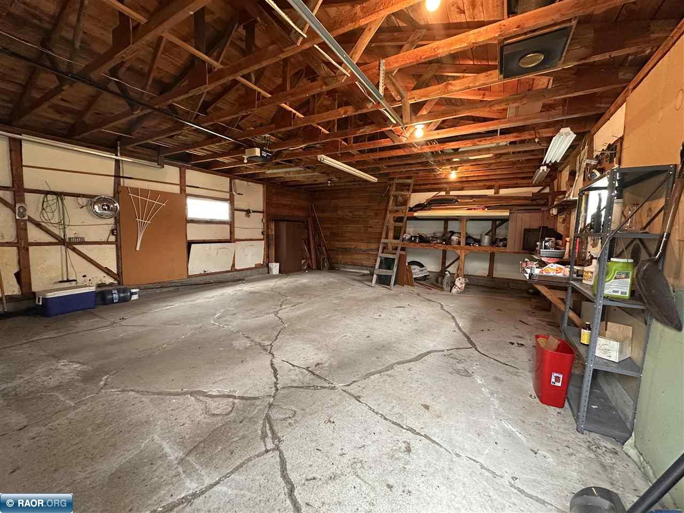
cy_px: 256
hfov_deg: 102.1
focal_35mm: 14
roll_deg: -1.6
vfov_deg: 85.7
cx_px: 342
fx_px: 277
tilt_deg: -5.3
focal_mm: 2.22
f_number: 2.2
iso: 500
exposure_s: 1/60
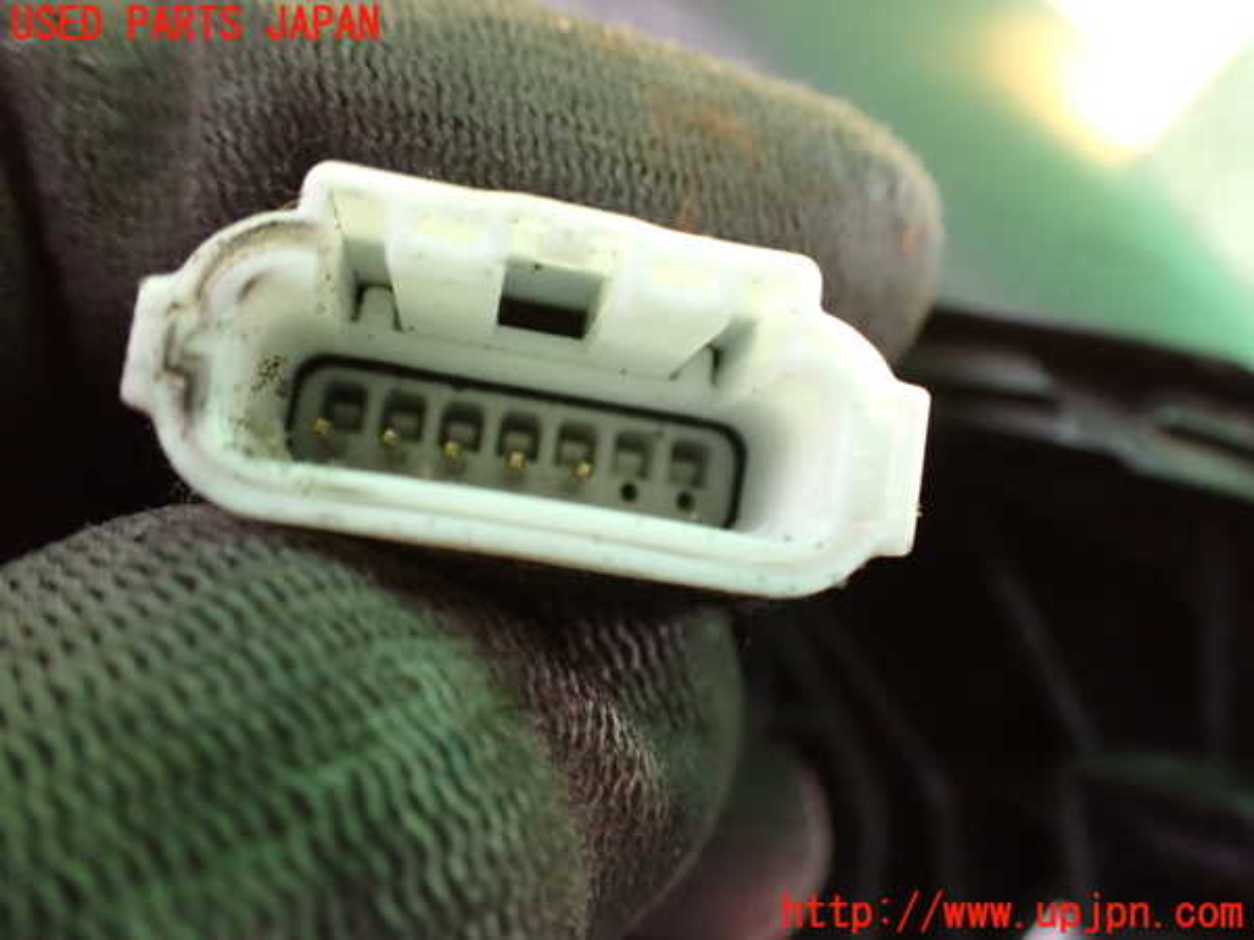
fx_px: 1087
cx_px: 627
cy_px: 470
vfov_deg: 46.8
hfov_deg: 60.0
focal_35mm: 30
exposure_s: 1/30
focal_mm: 5.4
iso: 800
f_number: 2.3
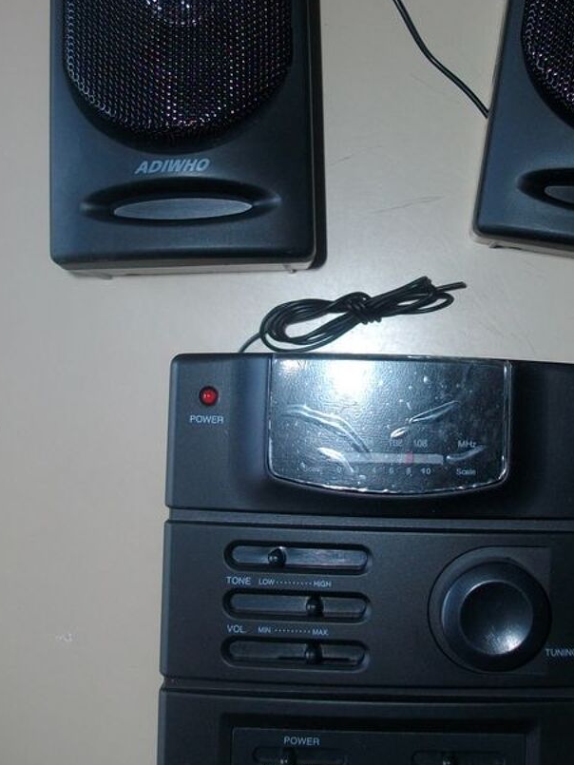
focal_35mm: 53
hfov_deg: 27.2
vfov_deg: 36.0
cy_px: 294
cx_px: 431
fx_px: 1171
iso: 80
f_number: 2.9
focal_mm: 5.7
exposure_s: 1/40
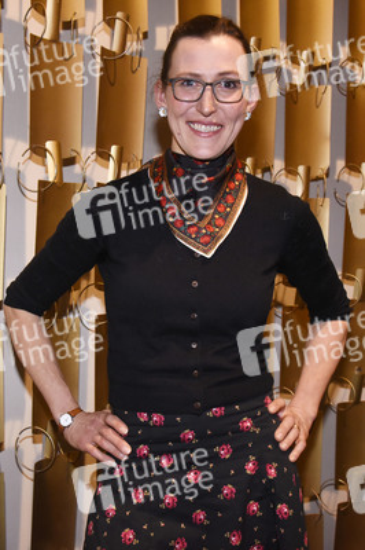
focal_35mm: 34
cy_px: 275
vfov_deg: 55.8
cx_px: 182
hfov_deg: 38.8
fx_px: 518
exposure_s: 1/80
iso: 2500
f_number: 6.3
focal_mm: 34
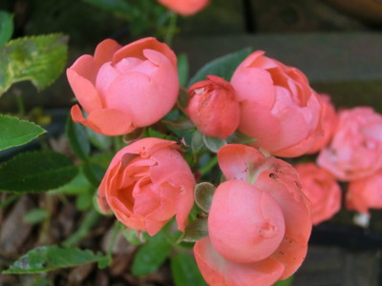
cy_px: 143
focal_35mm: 42
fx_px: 463
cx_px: 191
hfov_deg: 44.8
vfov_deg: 34.3
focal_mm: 7.38
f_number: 4
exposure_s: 1/250
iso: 160
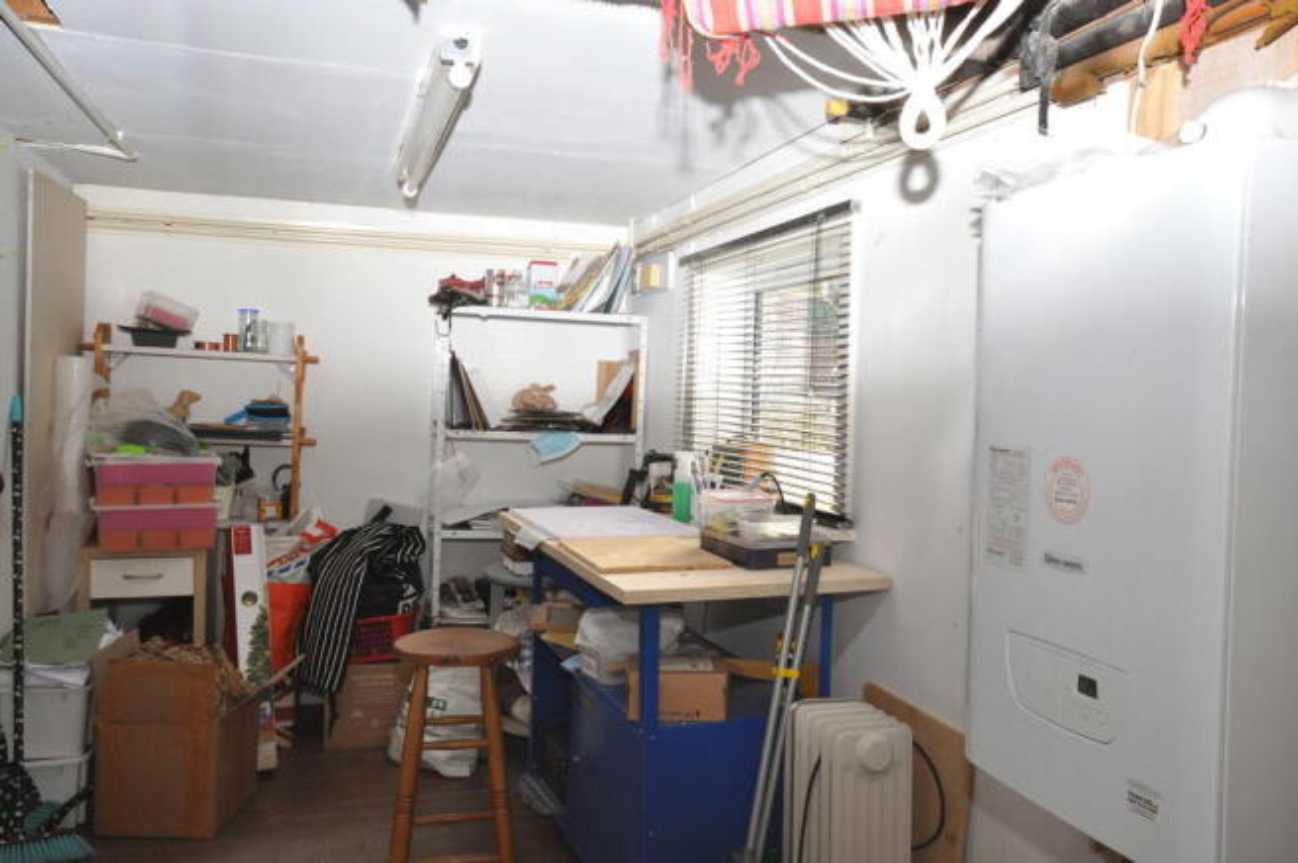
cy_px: 432
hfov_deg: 62.0
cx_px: 649
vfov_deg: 43.5
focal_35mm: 30
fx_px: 1081
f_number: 5.6
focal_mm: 20
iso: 800
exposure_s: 1/60
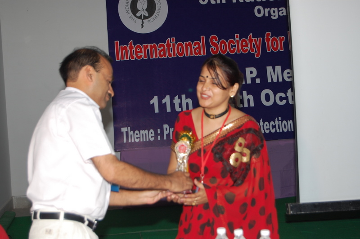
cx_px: 180
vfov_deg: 18.2
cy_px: 120
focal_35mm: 75
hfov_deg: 27.0
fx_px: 749
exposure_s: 1/160
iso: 200
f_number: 5.6
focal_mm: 50
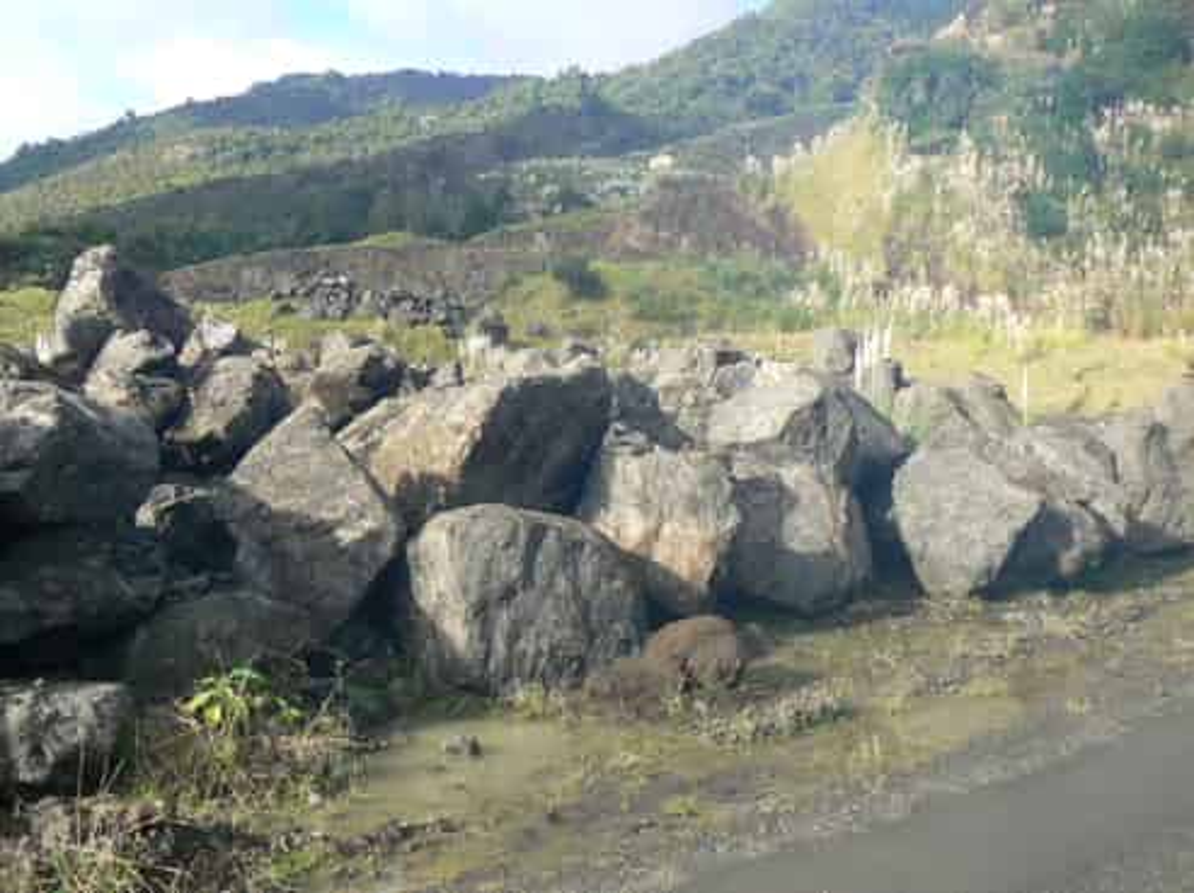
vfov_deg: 39.6
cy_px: 446
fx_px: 1241
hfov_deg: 51.4
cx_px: 597
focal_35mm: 36
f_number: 5.6
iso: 80
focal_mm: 6
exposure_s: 1/160
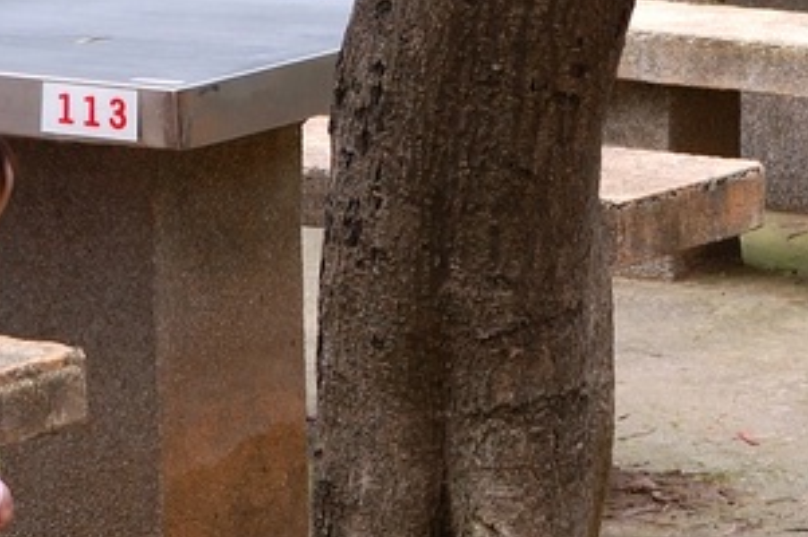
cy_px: 211
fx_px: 4006
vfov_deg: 7.7
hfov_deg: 11.5
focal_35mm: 179
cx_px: 577
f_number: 5
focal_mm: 35
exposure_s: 1/60
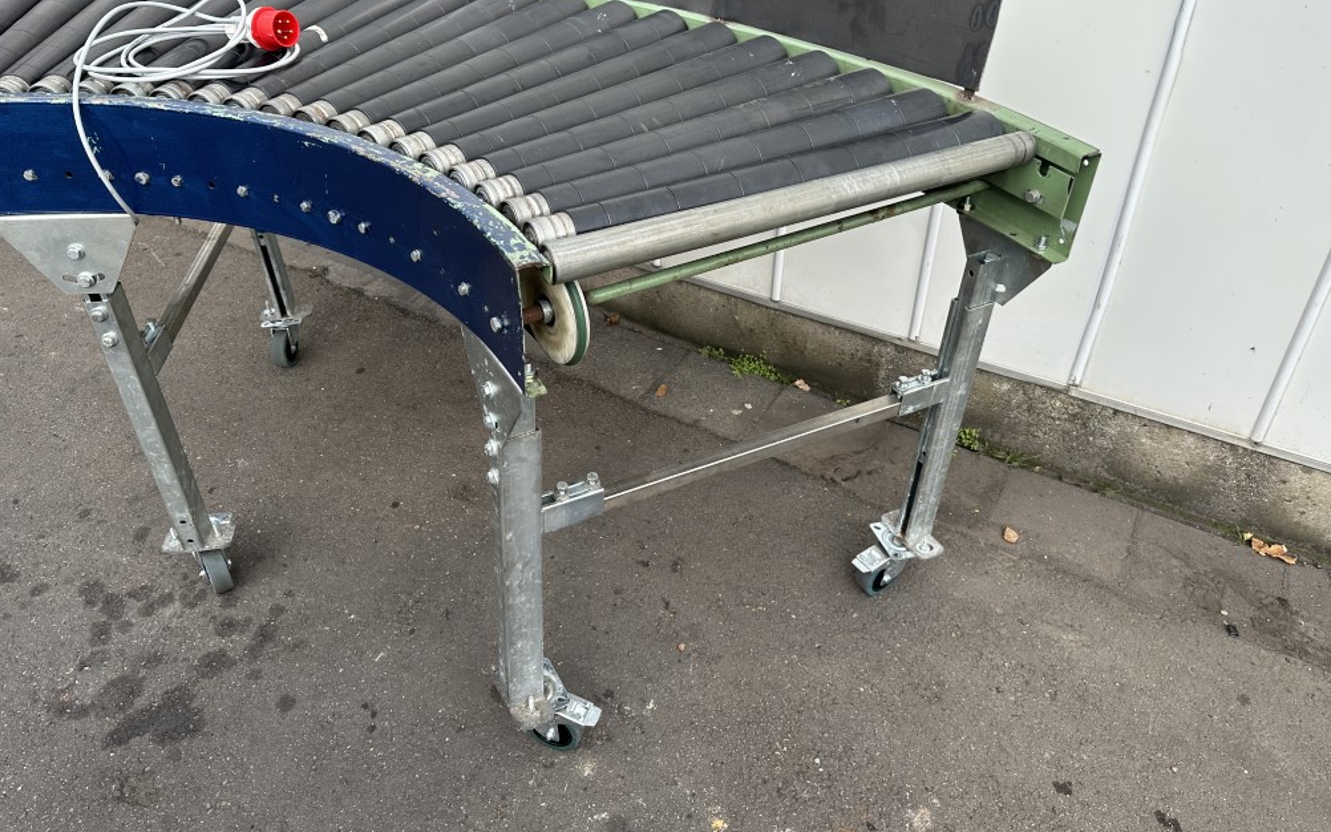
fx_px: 943
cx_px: 660
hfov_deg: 70.4
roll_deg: -0.8
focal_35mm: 26
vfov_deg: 47.3
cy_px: 326
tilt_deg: -33.0
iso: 80
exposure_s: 1/879
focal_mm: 6.86
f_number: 1.78
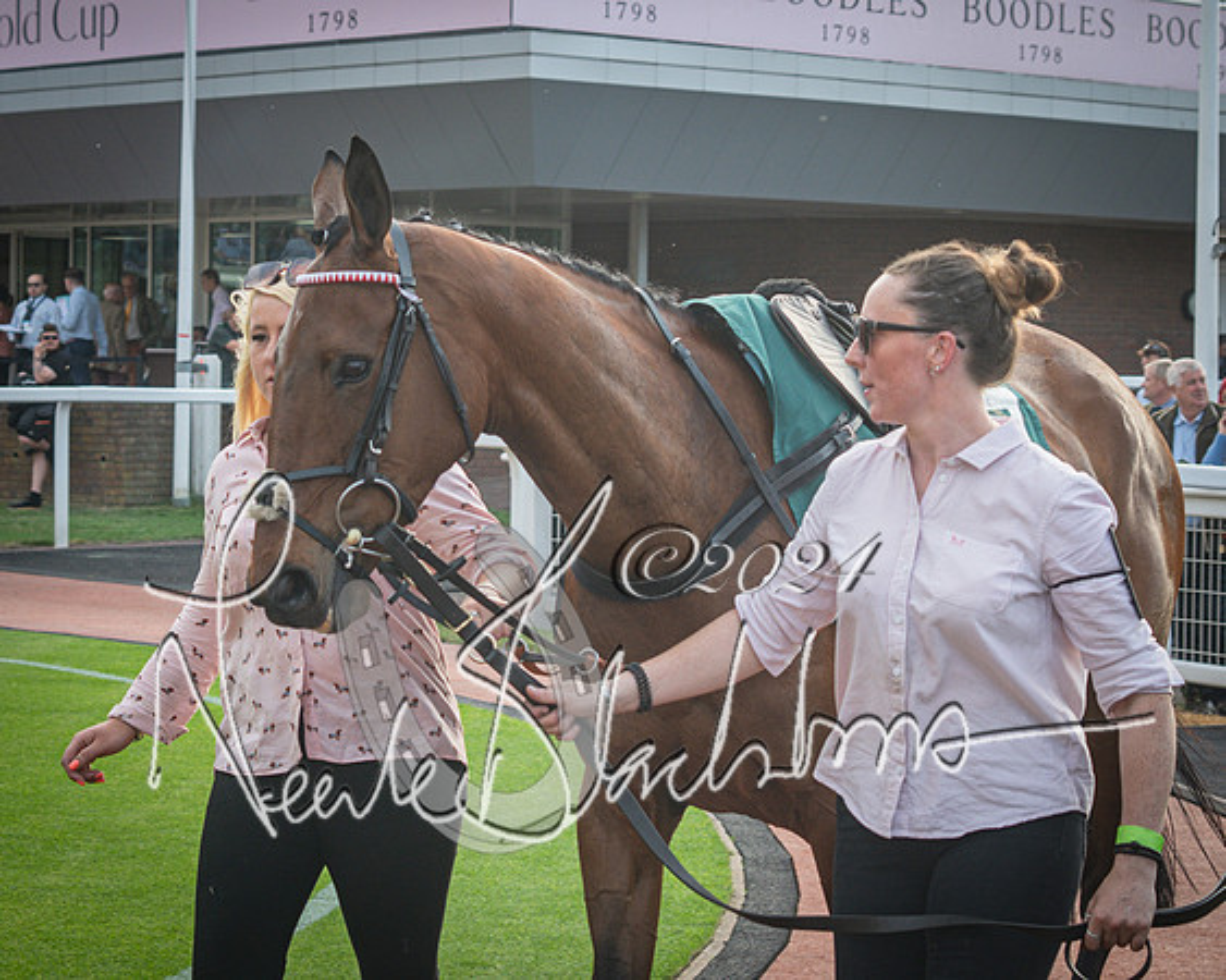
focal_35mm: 105
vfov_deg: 14.7
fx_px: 3804
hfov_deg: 18.3
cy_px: 383
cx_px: 515
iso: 200
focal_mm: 50
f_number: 5
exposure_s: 1/320
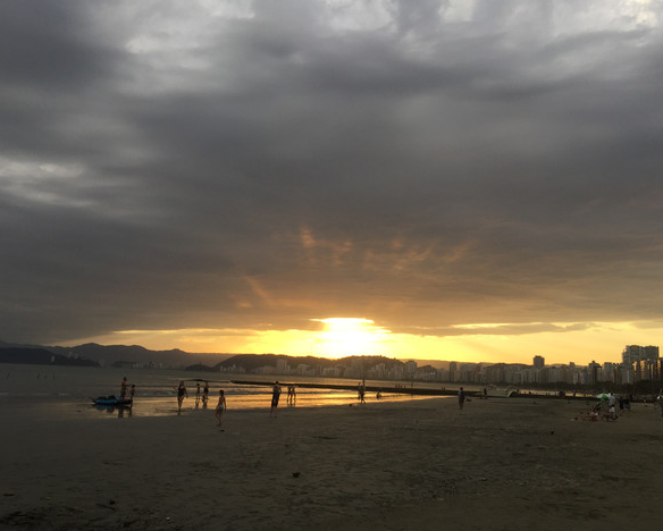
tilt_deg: +8.8
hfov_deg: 57.1
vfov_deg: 47.2
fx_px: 609
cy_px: 270
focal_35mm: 31
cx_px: 338
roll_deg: -3.9
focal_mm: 4.15
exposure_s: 1/514
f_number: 2.2
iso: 32
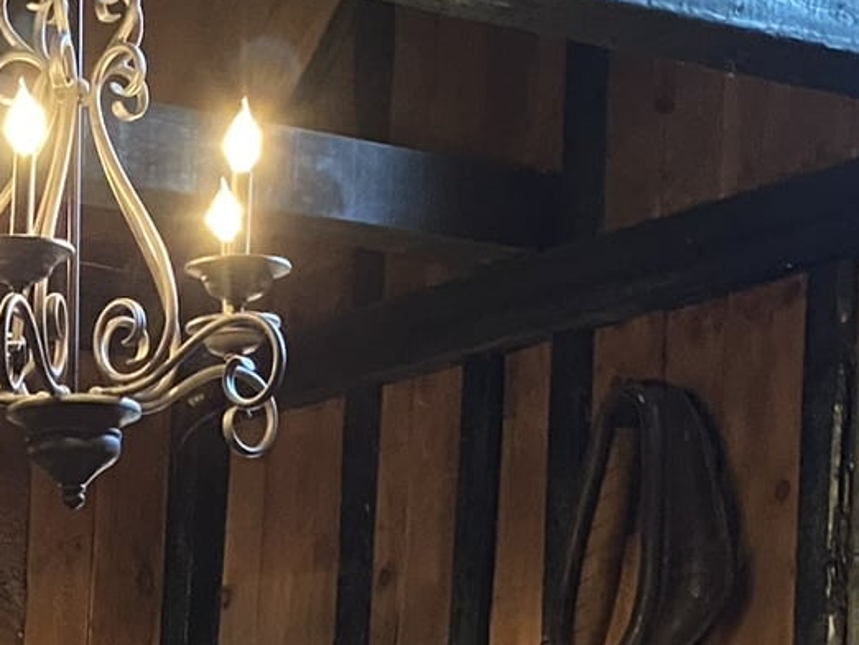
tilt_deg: -4.7
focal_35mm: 102
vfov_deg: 13.1
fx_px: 2532
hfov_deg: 18.5
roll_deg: -1.8
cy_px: 1152
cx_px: -92
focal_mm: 4.25
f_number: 1.8
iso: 1000
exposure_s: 1/30
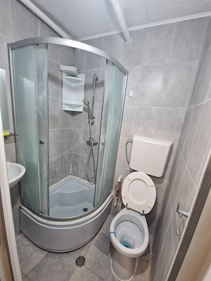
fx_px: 106
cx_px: 106
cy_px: 140
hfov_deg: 89.9
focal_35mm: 13
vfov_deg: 106.2
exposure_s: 1/50
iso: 250
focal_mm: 2.2
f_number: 2.2
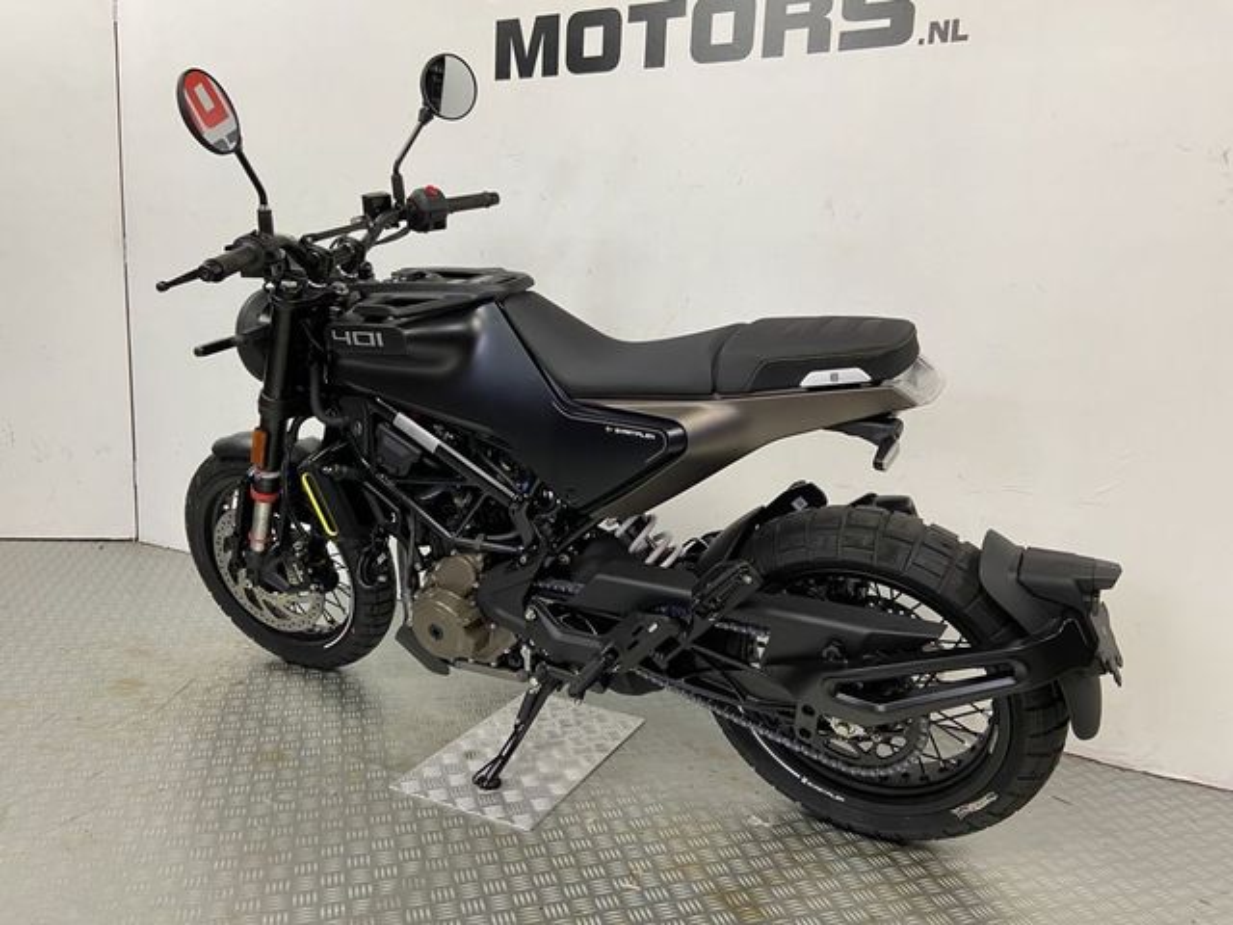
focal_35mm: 26
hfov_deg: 67.3
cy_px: 462
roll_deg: -2.5
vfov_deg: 53.1
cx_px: 616
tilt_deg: -9.5
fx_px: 926
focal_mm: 4.25
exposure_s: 1/50
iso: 100
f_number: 1.8
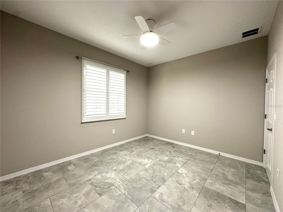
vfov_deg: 85.7
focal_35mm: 14
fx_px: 114
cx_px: 142
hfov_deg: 102.1
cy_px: 106
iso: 200
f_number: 2.2
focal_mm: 2.22
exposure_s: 1/60
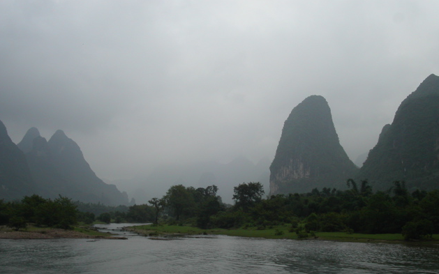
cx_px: 221
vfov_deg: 31.2
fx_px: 490
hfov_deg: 48.2
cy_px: 159
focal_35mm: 41
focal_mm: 7.8
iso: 100
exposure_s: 1/350
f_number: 8
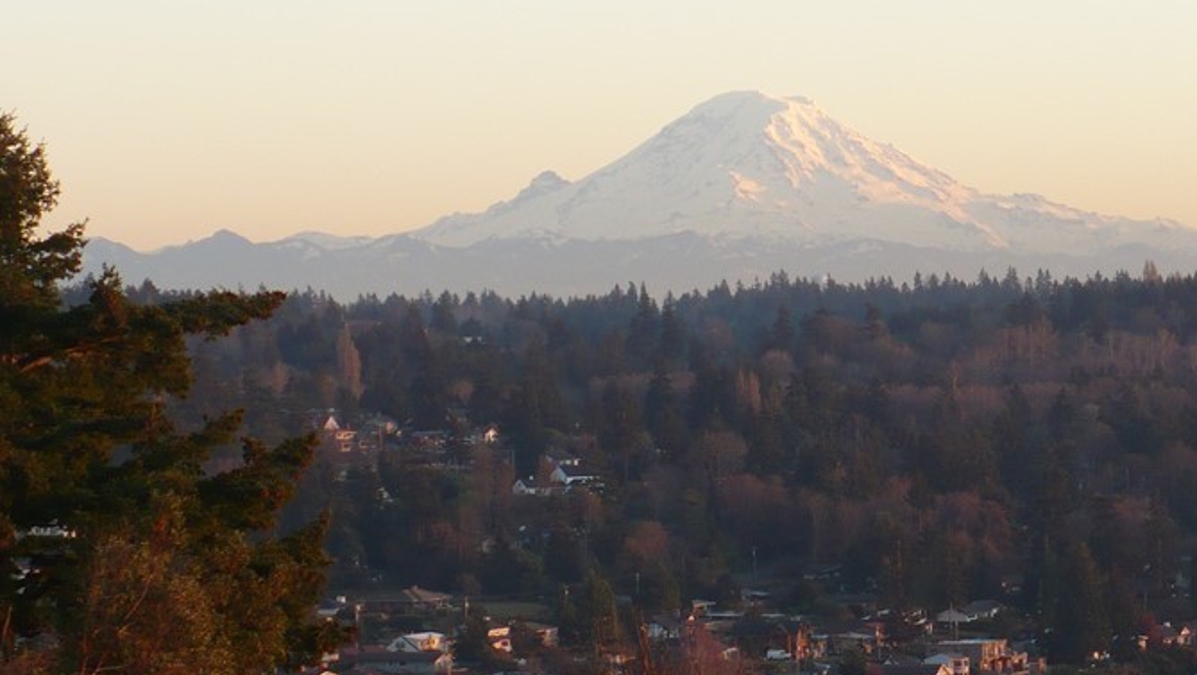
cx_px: 887
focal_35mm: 185
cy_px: 423
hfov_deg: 11.6
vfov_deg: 6.6
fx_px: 5874
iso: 100
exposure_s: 1/60
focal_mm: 18.3
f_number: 3.6
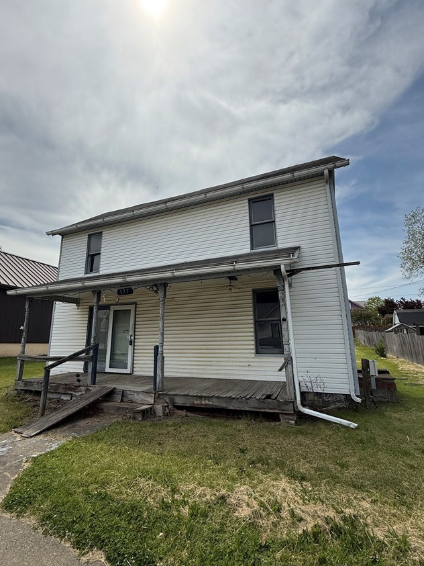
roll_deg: +0.2
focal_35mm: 17
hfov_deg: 74.6
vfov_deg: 91.0
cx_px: 197
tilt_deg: +12.2
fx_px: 278
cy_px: 286
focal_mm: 2.22
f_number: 2.2
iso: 50
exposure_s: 1/3460
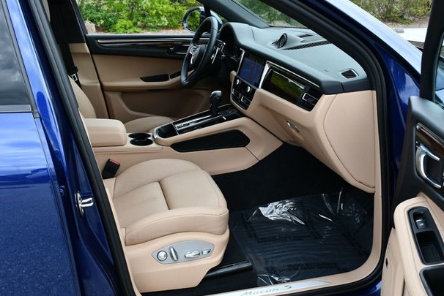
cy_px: 148
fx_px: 469
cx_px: 215
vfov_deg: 35.1
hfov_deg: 50.7
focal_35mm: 38
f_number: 5.6
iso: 320
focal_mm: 18
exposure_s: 1/250
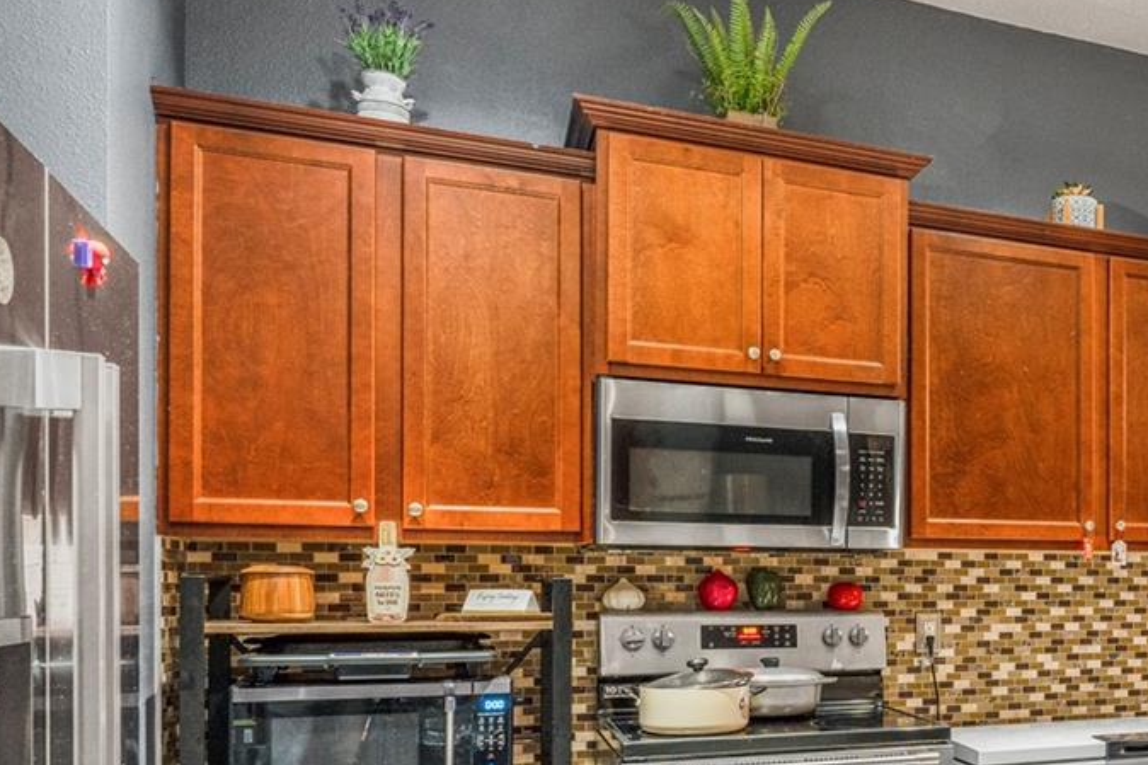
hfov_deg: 42.5
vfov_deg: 33.3
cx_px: 1151
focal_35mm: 39
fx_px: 1249
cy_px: 586
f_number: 8
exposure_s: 1/1.25
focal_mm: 16.5
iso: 500
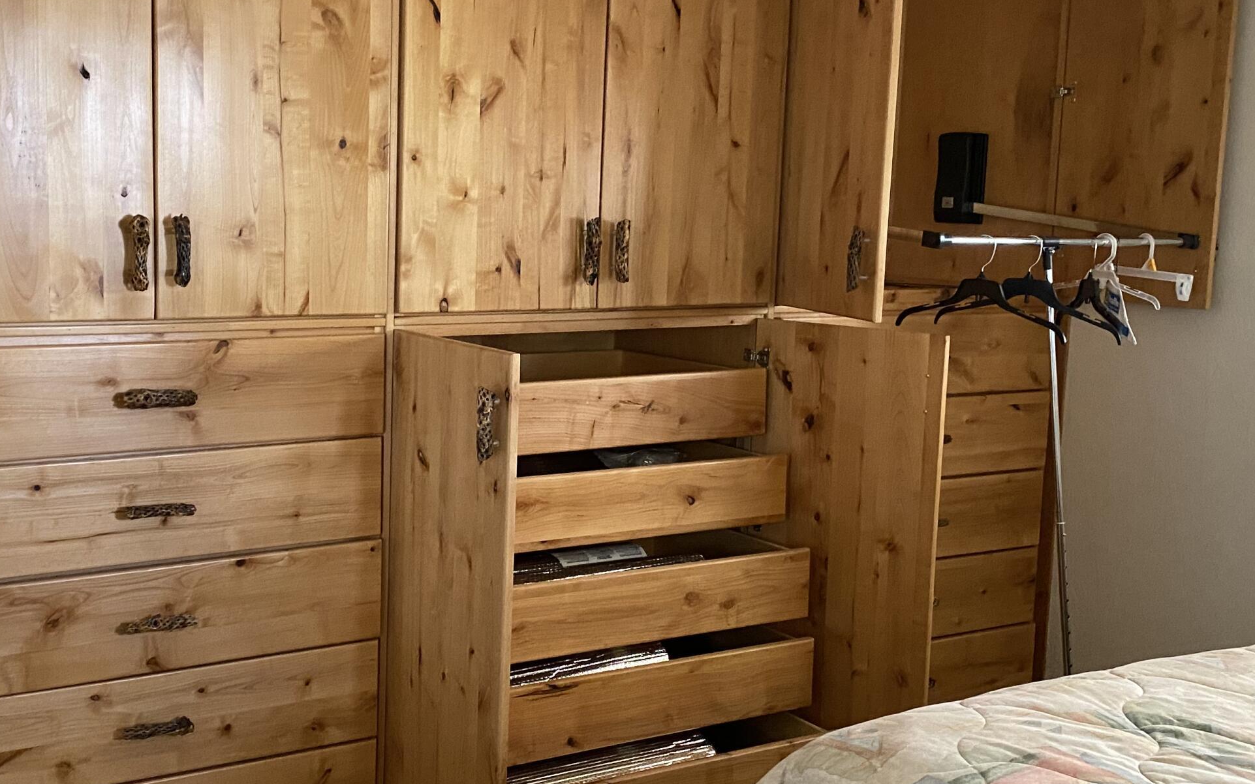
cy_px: 395
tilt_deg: -9.2
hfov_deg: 45.9
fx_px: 1471
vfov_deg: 29.9
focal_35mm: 43
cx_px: 482
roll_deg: -0.3
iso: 400
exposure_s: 1/60
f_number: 1.8
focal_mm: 4.25
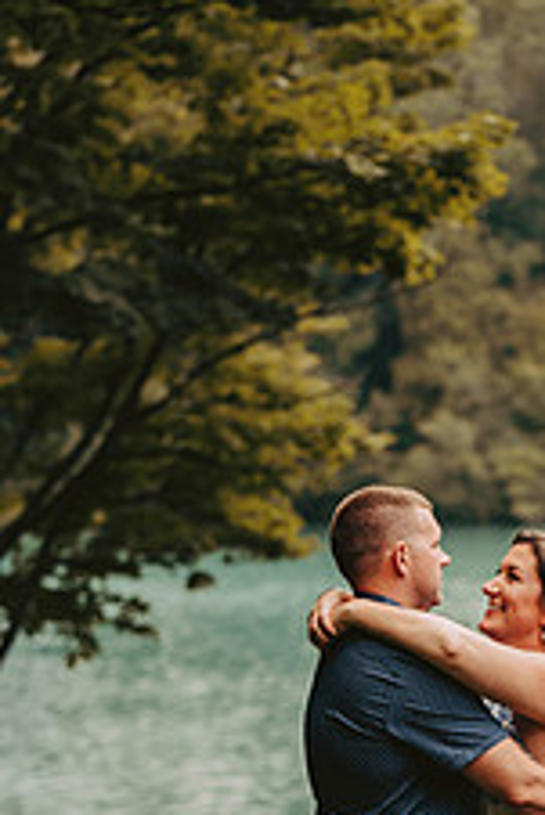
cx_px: 455
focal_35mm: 171
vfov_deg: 11.9
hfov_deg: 8.0
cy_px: 714
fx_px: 3877
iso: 320
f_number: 2.8
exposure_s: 1/125
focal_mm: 86
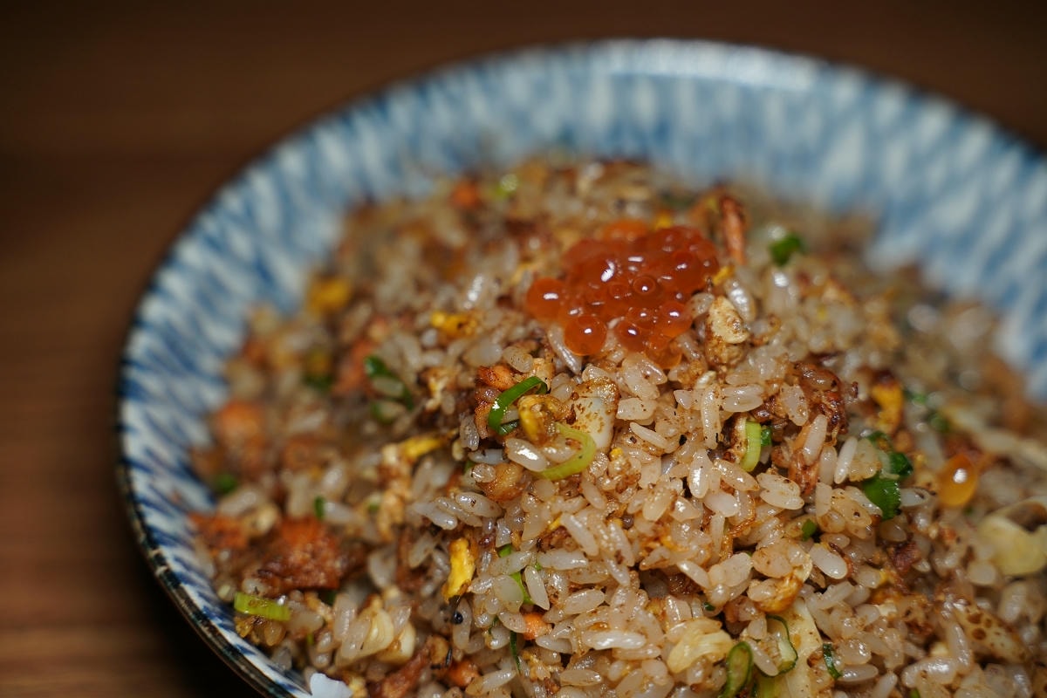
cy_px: 349
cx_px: 524
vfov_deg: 18.2
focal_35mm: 75
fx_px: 2181
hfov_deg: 27.0
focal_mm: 75
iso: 250
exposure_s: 1/80
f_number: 4
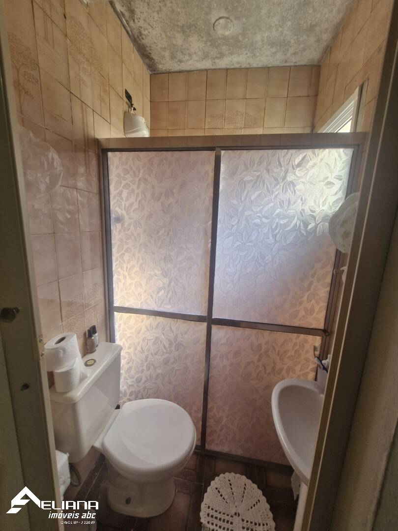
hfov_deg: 89.9
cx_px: 199
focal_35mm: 13
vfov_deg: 106.2
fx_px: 199
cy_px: 266
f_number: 2.2
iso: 125
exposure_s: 1/60
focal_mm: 1.74
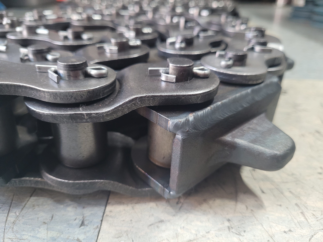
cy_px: 121
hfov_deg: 67.3
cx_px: 162
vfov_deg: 53.1
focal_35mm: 26
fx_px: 243
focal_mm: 5.4
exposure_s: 1/40
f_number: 1.8
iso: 640
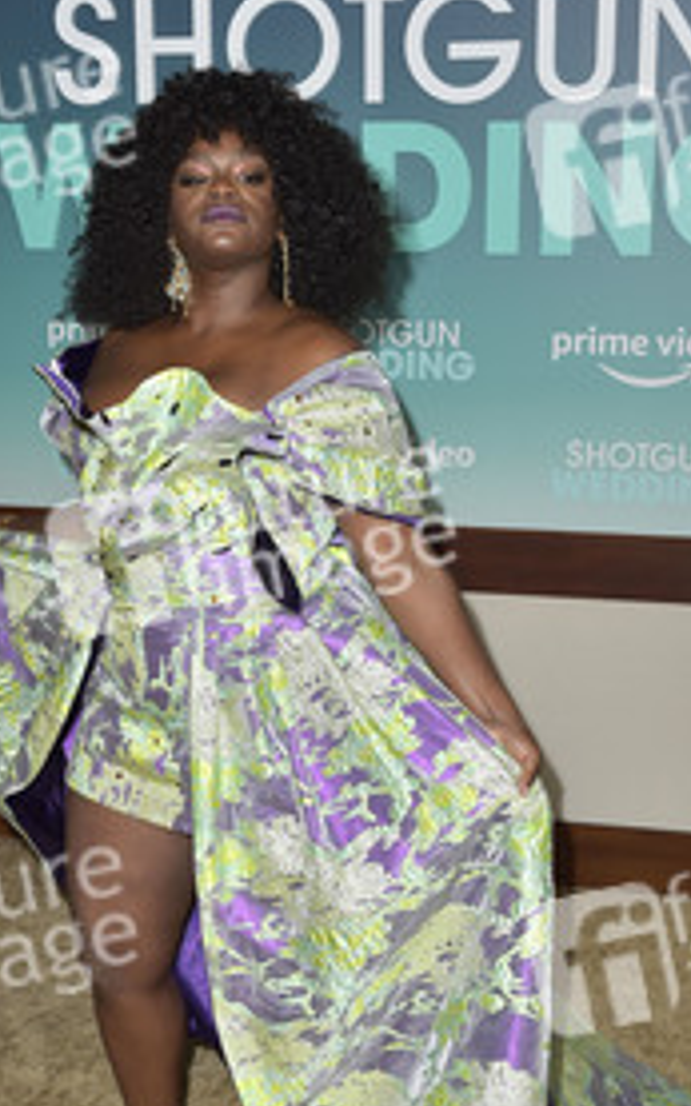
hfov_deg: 23.1
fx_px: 1688
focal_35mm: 56
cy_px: 743
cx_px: 369
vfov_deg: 35.9
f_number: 6.3
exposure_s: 1/250
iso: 400
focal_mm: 38
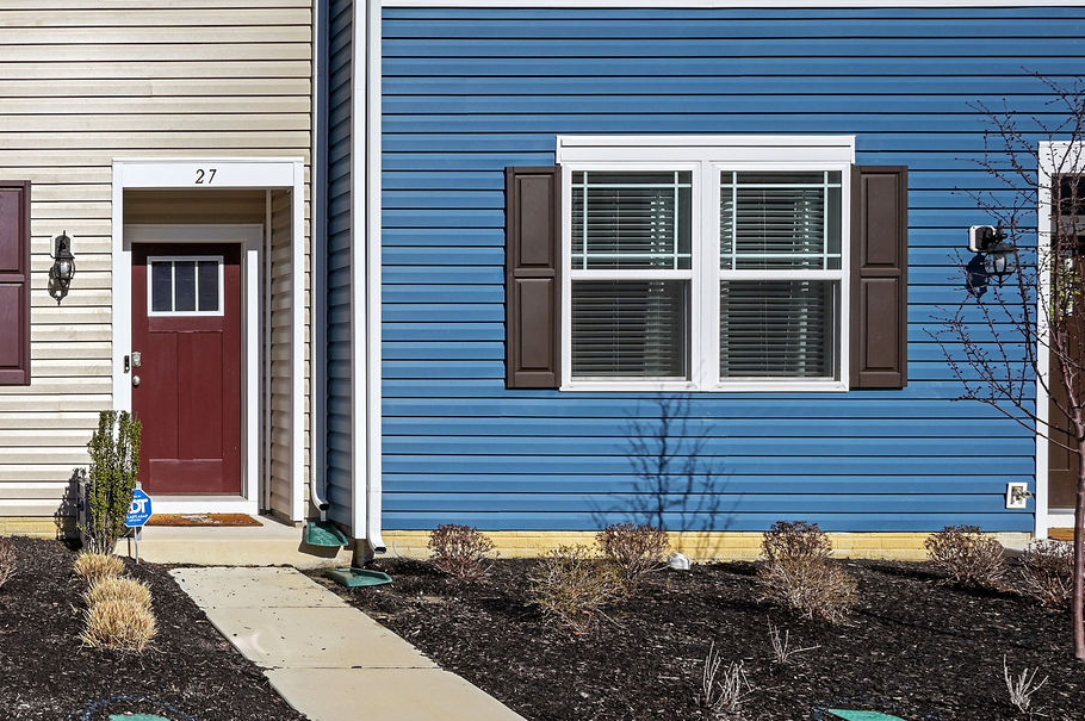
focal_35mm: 36
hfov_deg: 43.2
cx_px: -66
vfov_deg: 36.8
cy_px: 372
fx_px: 1084
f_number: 8
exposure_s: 1/640
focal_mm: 16
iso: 320
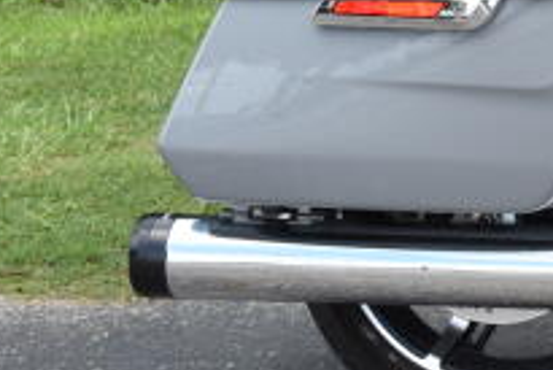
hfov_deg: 12.0
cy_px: -99
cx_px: 993
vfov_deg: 8.6
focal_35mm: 158
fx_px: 2428
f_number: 7.1
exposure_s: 1/200
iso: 100
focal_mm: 27
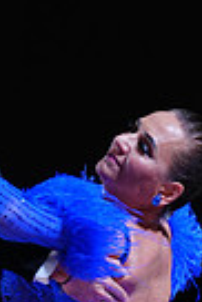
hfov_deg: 2.2
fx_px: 5188
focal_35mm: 618
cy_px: 453
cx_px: 88
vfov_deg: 3.3
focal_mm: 145
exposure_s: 1/500
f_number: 2.8
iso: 640
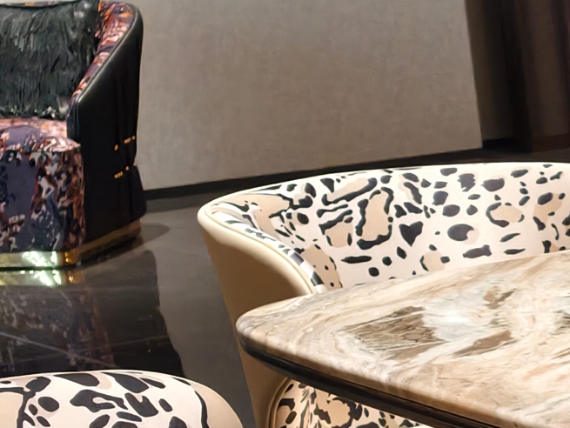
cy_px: 582
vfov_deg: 9.7
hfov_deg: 11.3
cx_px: 1304
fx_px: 2471
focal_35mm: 150
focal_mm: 7
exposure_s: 1/100
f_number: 1.57
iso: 499
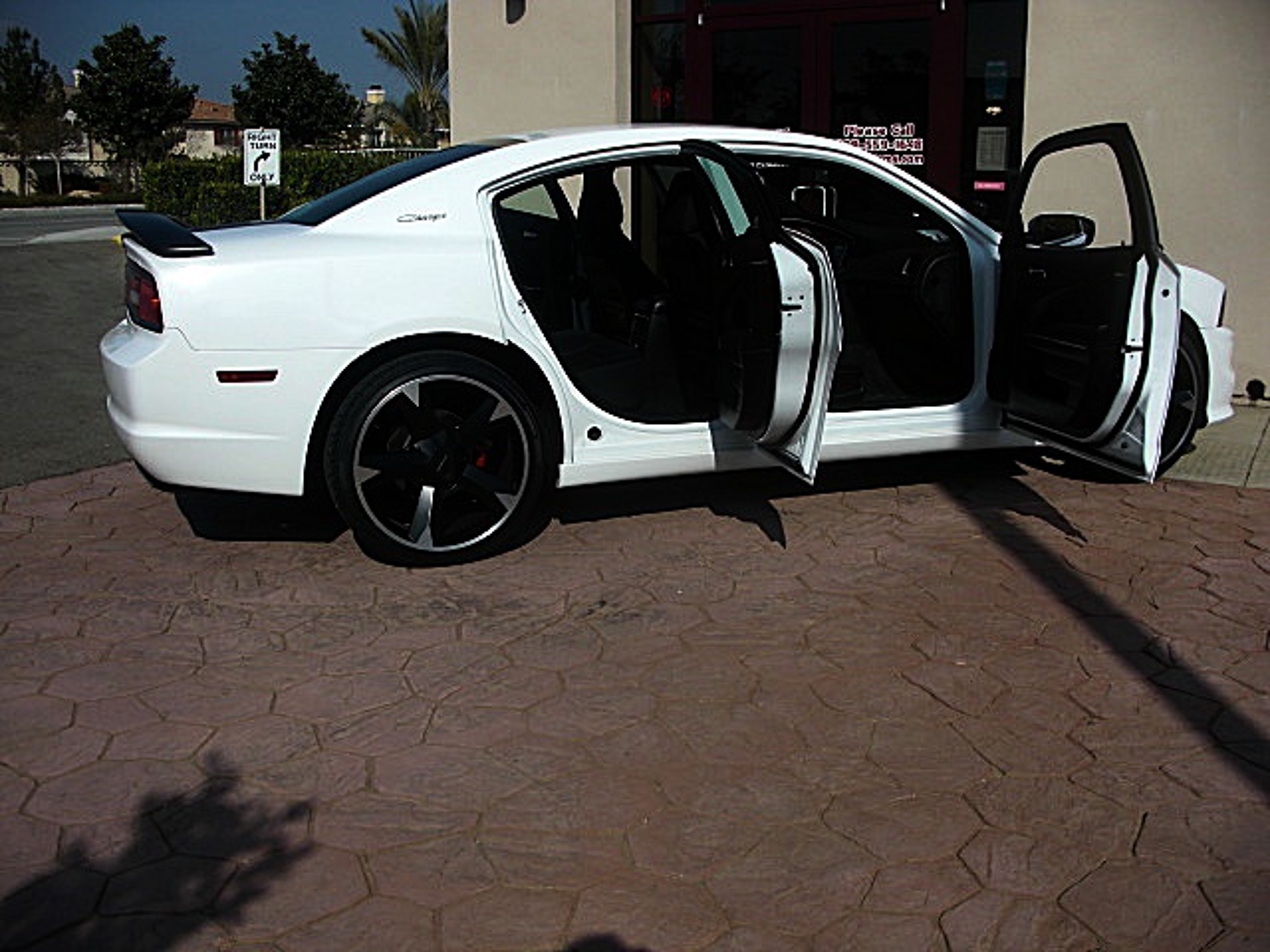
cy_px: 476
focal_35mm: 36
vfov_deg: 39.7
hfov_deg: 51.4
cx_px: 635
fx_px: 1321
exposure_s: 1/250
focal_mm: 6.3
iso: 50
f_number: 7.9
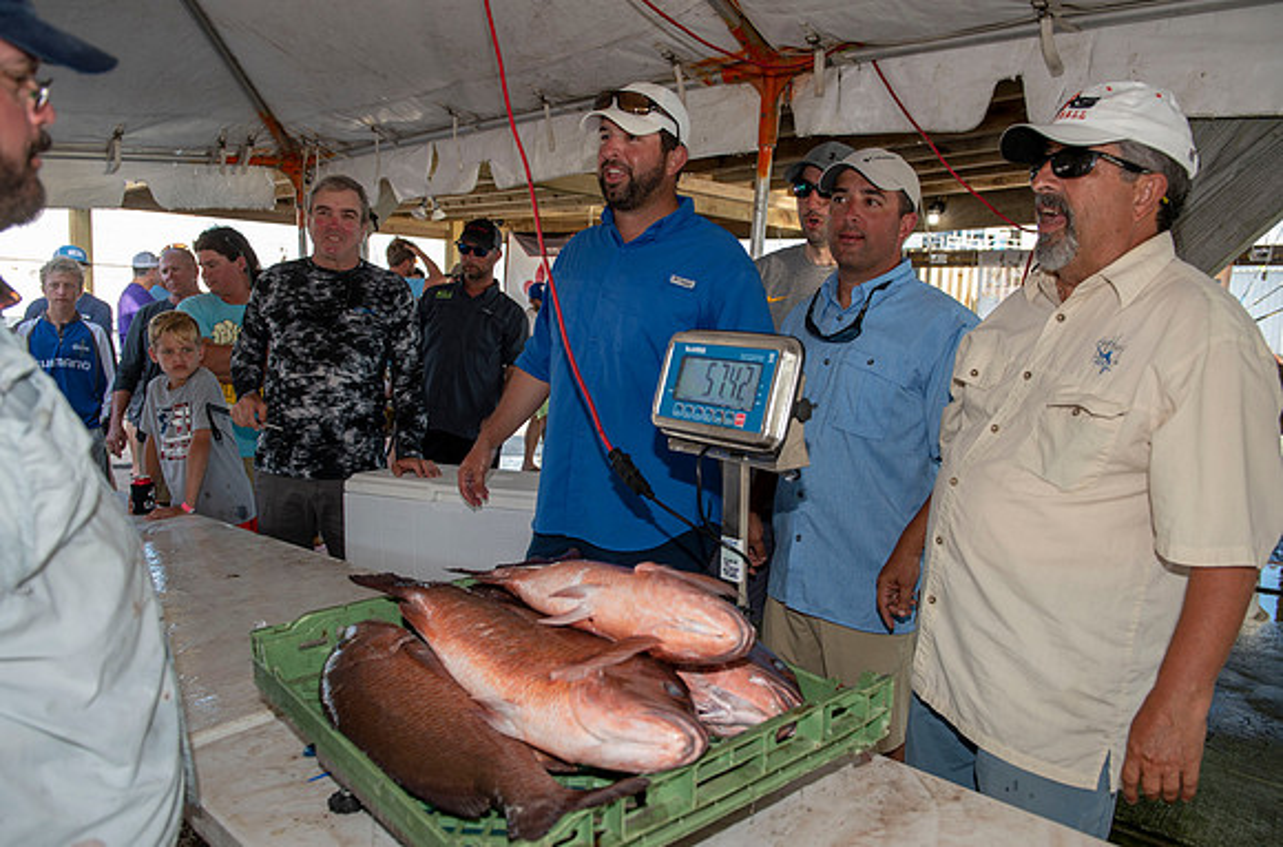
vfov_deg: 45.7
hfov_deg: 65.1
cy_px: 429
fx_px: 1004
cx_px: 646
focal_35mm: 28
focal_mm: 28
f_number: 4
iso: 100
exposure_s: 1/100
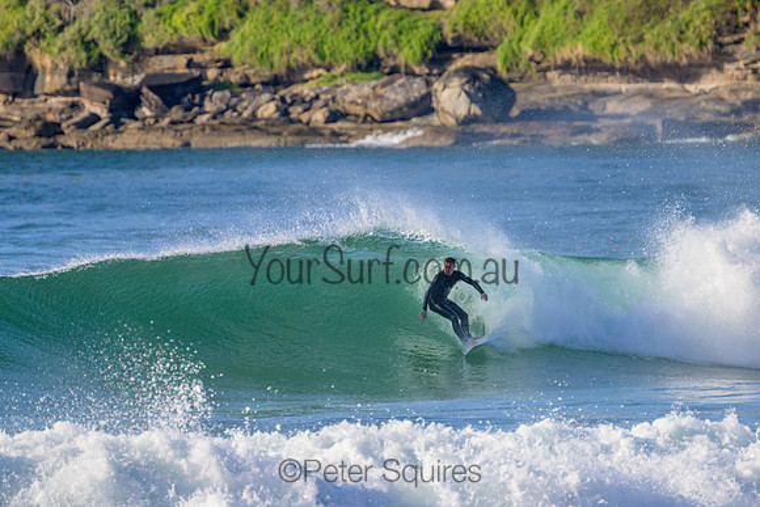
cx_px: 380
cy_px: 254
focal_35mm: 800
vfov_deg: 1.7
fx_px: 16892
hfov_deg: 2.6
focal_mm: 800
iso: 1250
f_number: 11
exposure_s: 1/1250
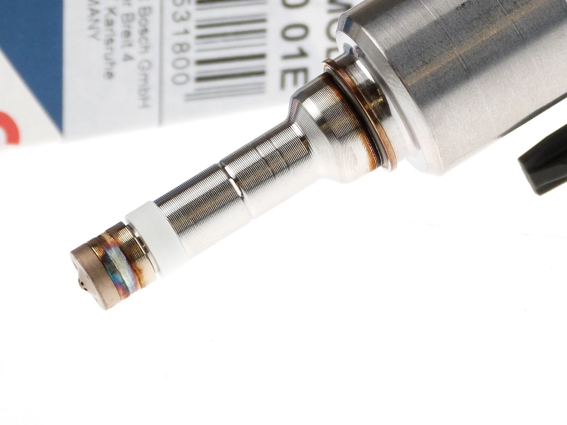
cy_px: 72
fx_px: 5127
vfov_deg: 4.7
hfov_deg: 6.3
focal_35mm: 313
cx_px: 433
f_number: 3.8
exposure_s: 1/200
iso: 200
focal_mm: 31.3
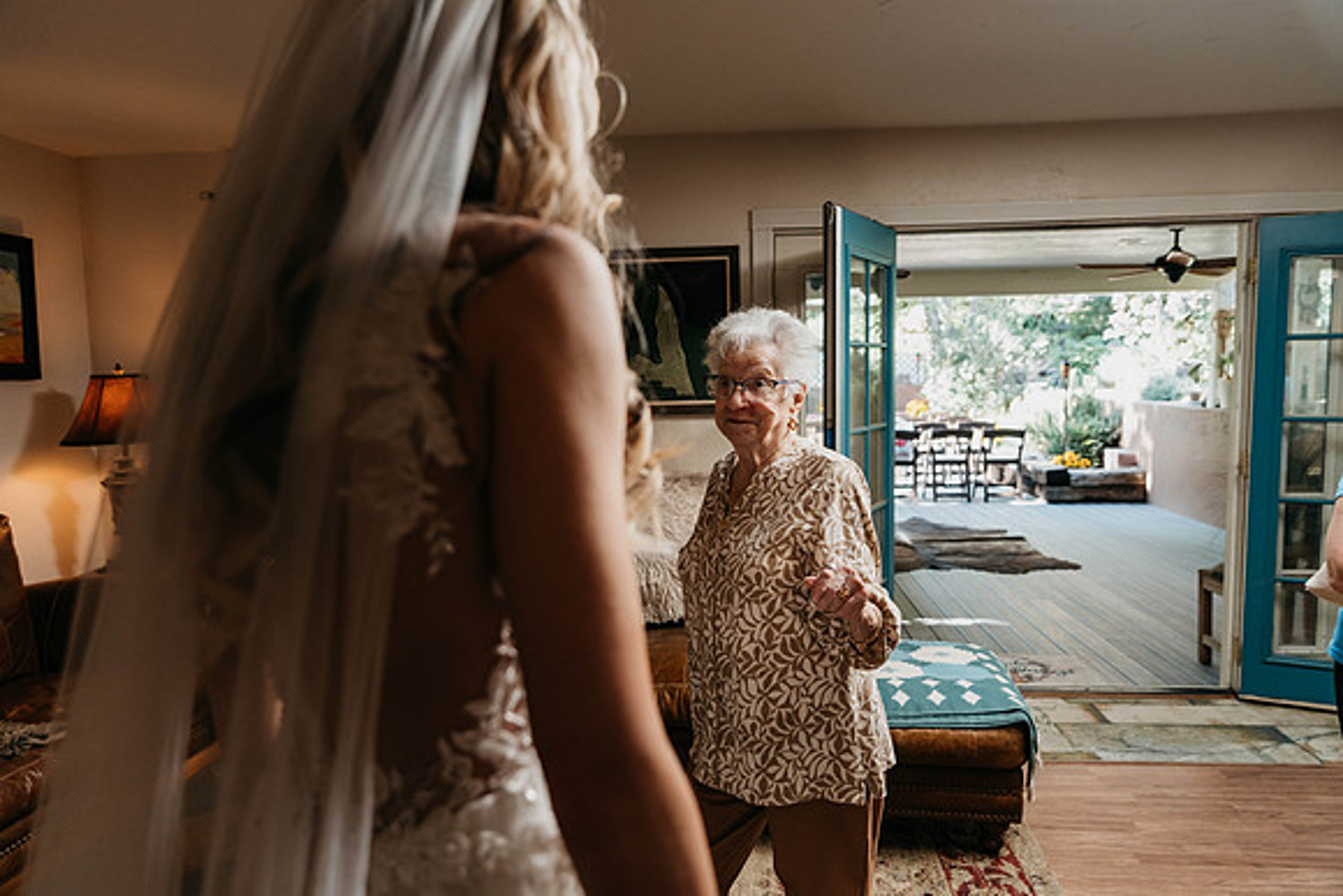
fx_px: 896
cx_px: 672
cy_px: 448
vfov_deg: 53.2
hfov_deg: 73.7
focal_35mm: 24
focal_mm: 24
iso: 1000
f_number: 2.8
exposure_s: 1/400
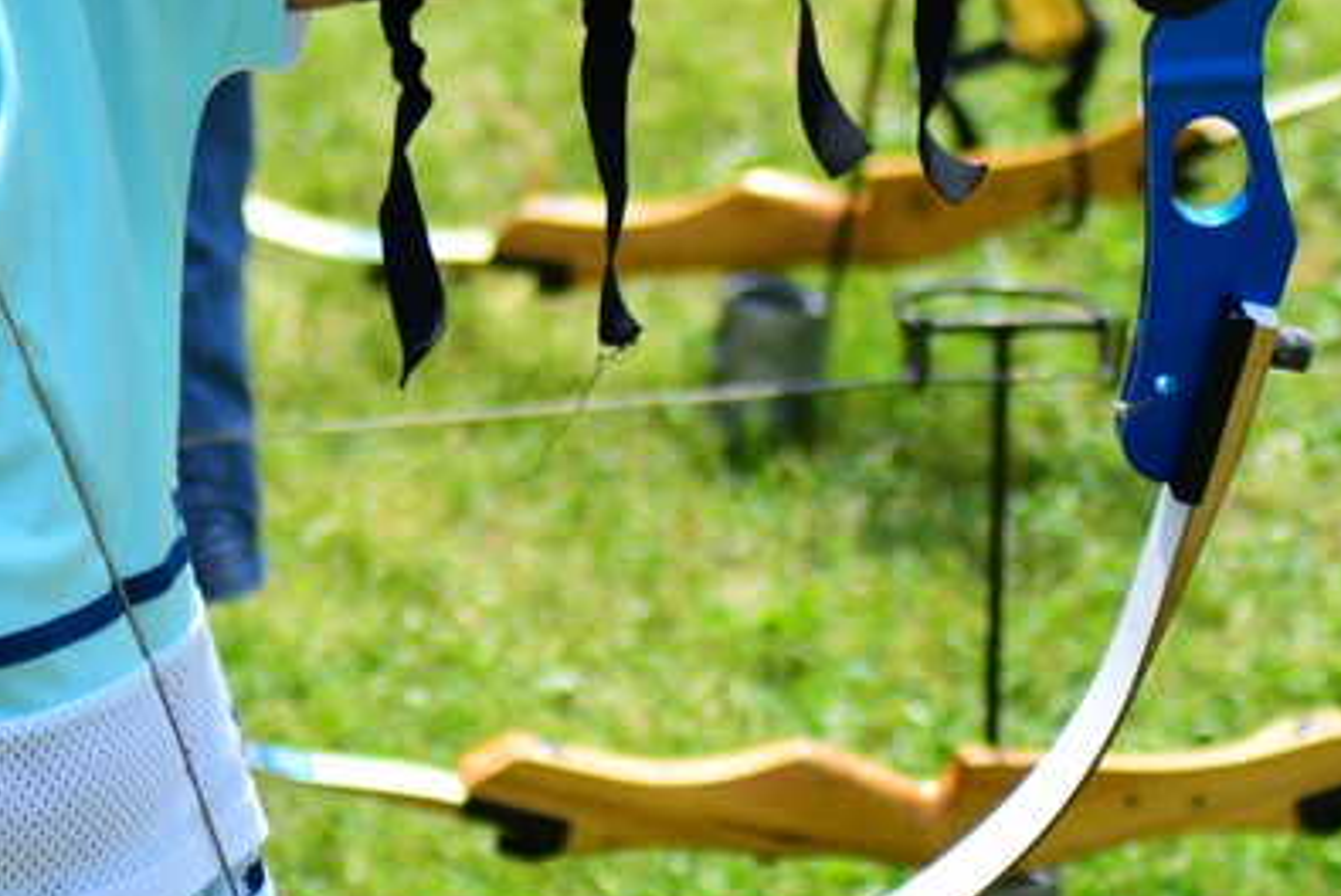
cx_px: 377
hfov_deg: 7.6
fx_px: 10139
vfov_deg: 5.0
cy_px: -205
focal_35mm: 272
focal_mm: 70
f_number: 4
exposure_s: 1/1000
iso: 200
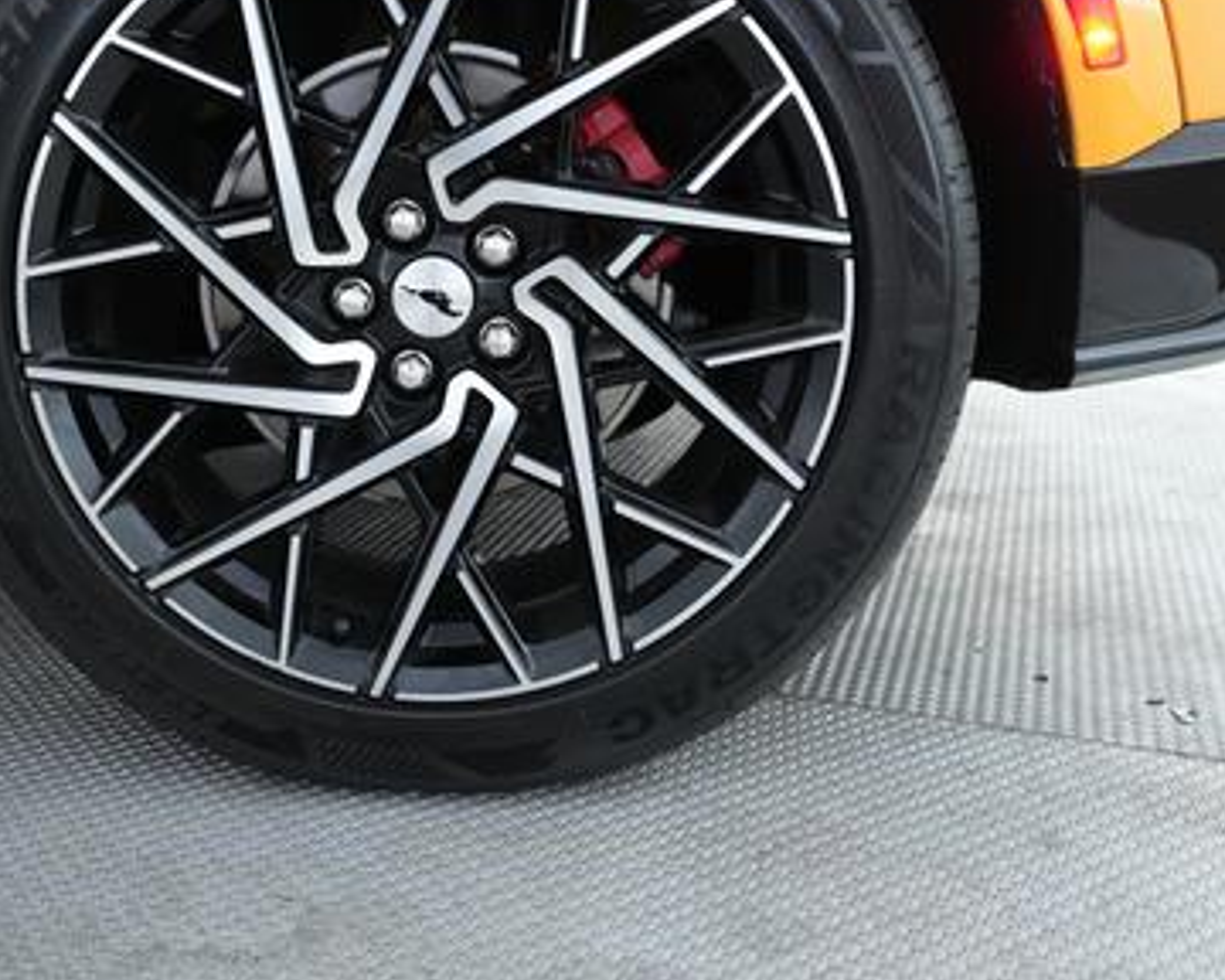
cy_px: 293
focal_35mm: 40
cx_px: 422
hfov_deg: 45.2
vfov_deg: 36.8
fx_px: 1450
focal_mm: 24
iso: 5000
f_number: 2.8
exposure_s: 1/160
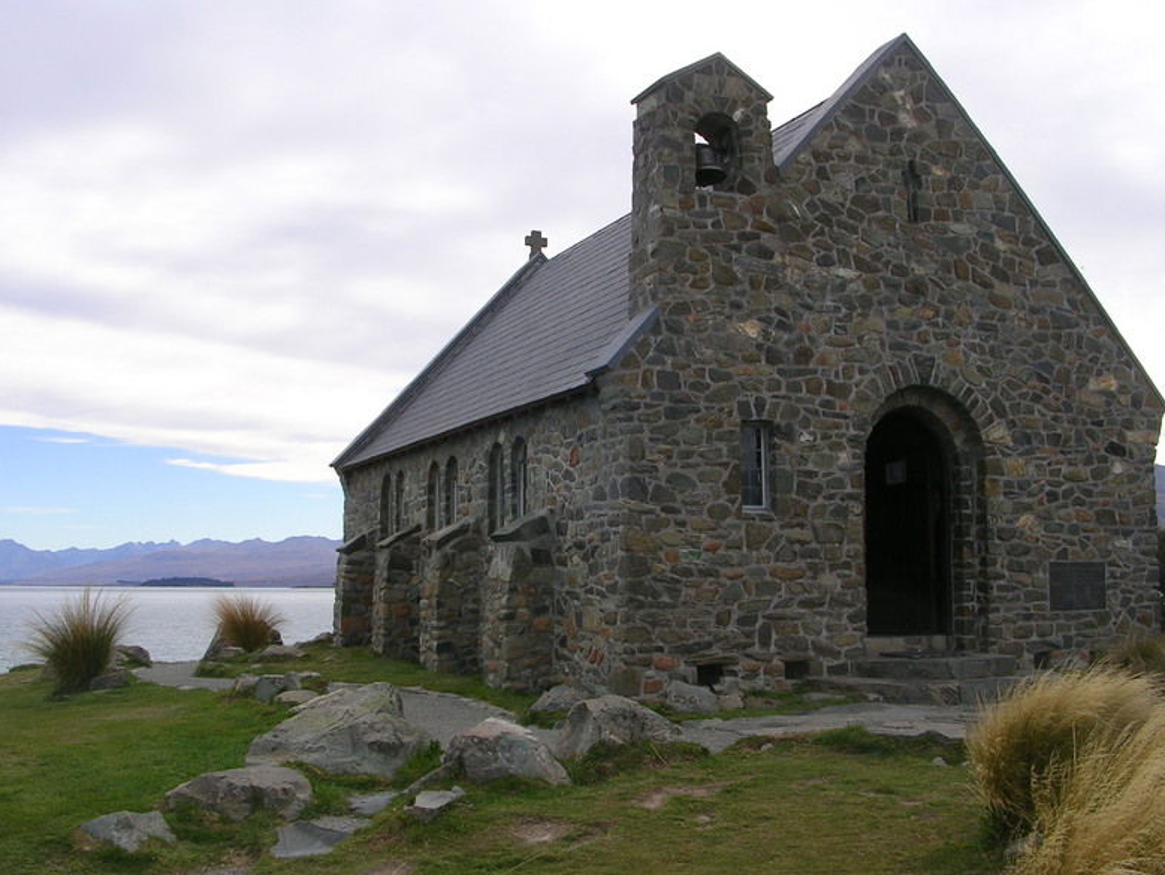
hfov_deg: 47.8
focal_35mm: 39
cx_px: 571
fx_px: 1313
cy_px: 438
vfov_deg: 36.8
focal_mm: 5.8
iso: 50
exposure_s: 1/264
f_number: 5.6
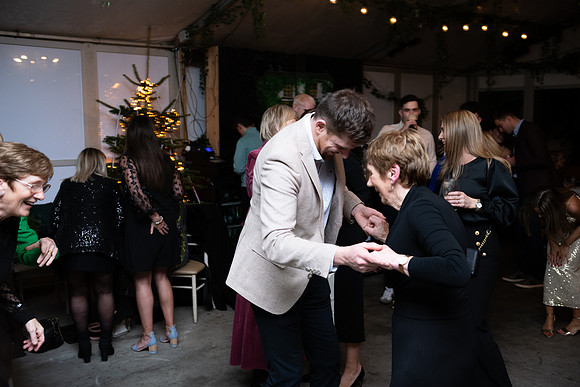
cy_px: 194
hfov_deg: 50.7
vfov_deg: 35.1
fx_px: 612
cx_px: 290
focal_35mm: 38
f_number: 3.5
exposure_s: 1/160
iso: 800
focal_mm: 38
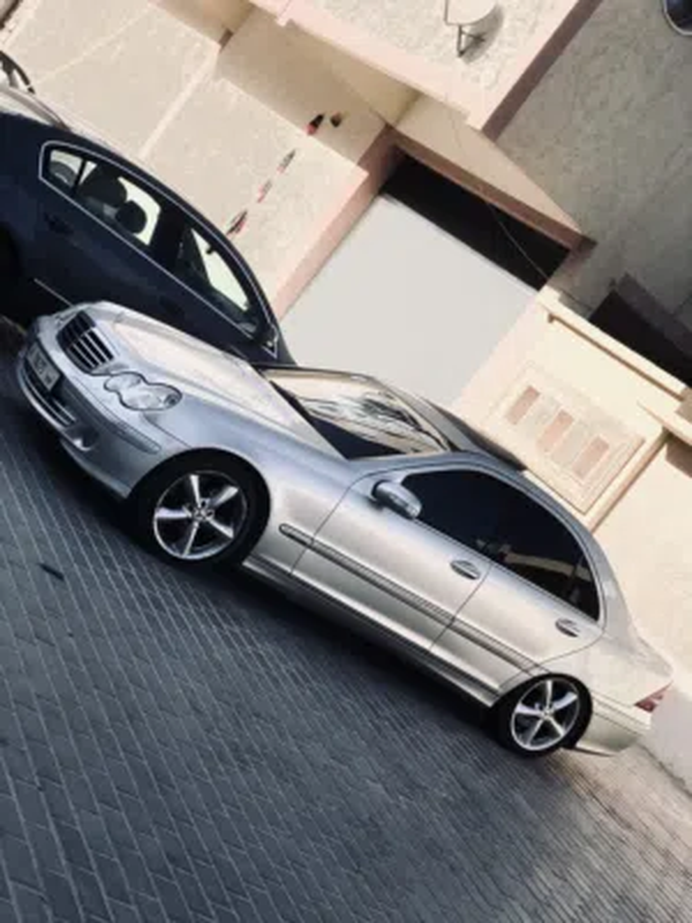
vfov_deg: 33.8
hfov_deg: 25.7
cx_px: 346
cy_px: 462
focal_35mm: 57
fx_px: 1519
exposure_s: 1/750
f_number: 2.8
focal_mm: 6.6
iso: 20
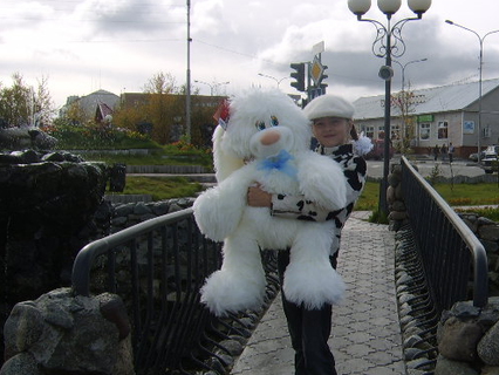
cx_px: 321
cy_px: 214
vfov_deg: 35.9
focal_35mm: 40
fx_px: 577
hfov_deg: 46.2
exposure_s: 1/324
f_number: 6.7
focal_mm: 8.13
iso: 71
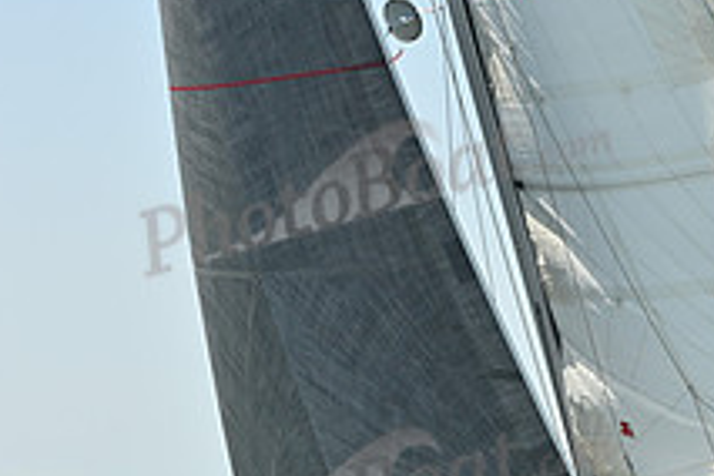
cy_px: 625
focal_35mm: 191
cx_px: 788
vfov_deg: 7.1
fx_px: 3788
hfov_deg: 10.6
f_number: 8
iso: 320
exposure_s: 1/1250
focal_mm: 70
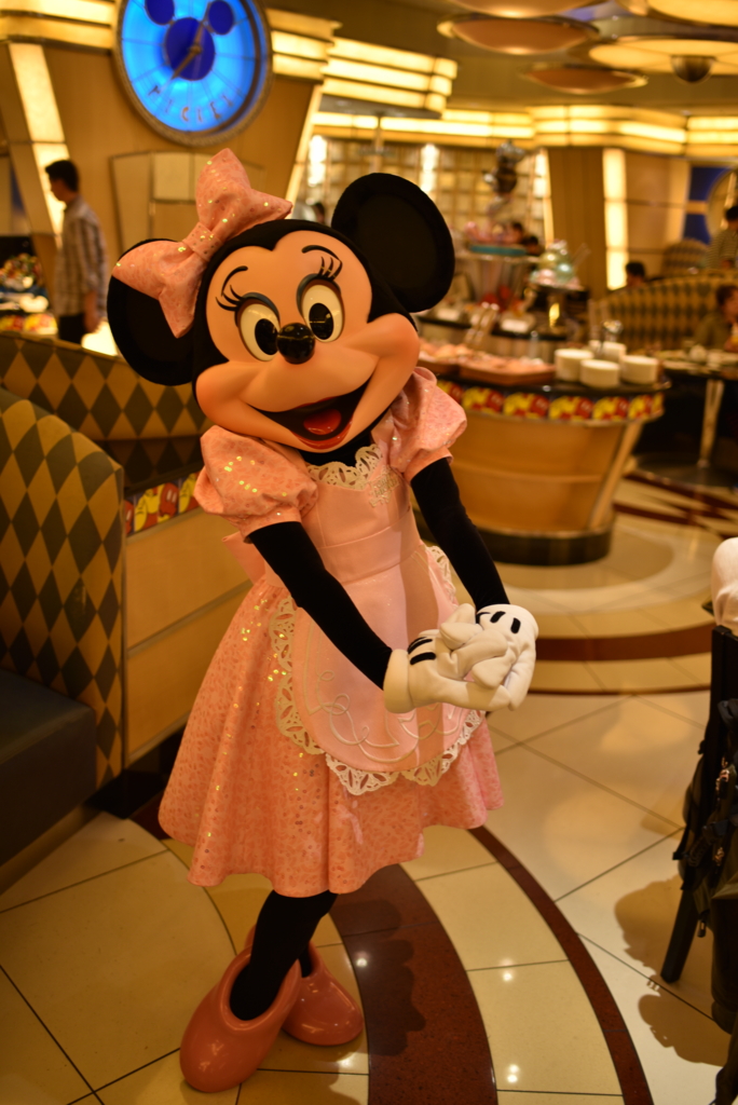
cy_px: 552
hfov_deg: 37.9
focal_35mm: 35
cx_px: 369
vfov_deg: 54.4
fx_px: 1075
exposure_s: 1/40
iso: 125
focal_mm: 35
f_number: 1.8
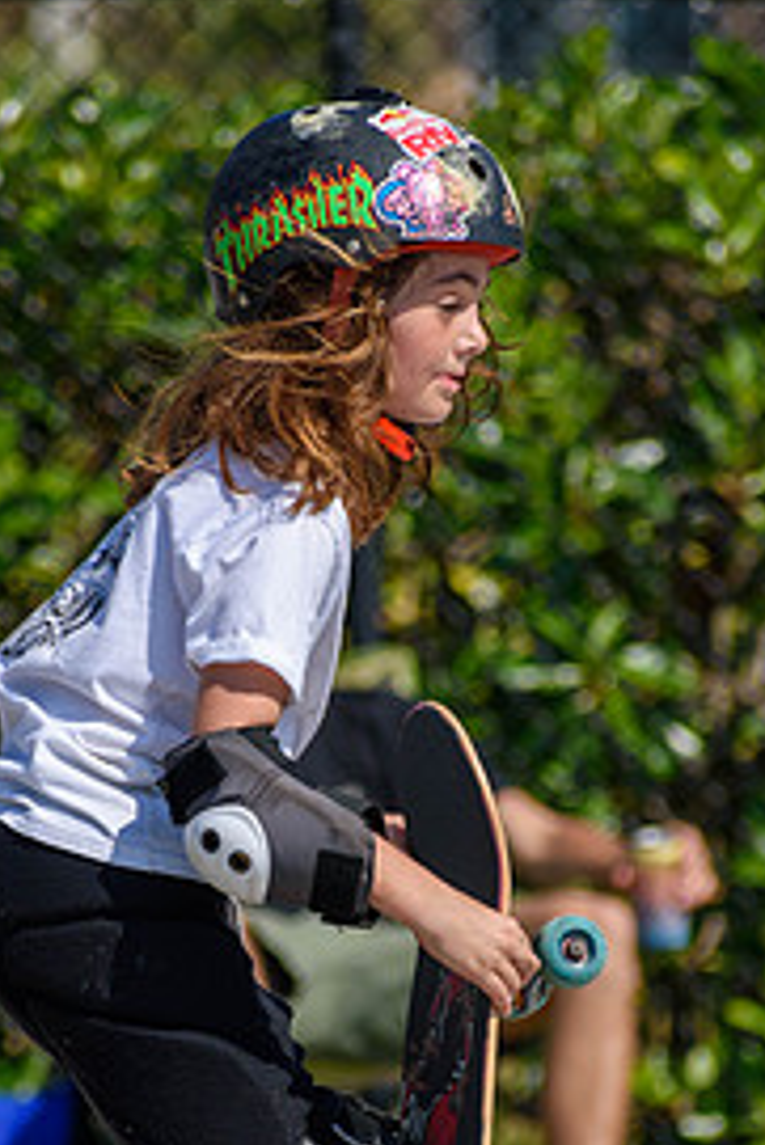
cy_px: 858
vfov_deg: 2.8
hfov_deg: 1.8
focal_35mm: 747
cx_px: 342
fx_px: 23778
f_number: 6.3
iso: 280
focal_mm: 300
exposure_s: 1/2000
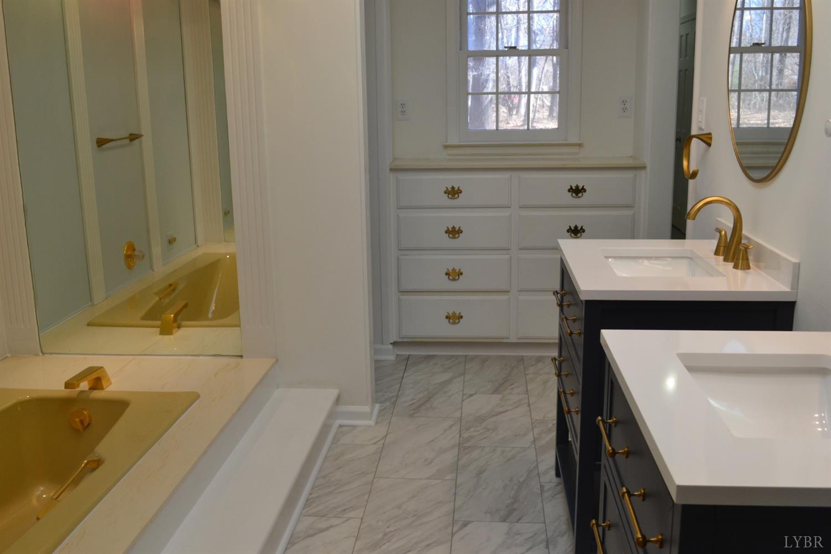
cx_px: 416
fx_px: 831
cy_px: 277
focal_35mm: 36
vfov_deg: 36.9
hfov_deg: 53.1
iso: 400
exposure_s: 1/60
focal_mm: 24
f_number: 8
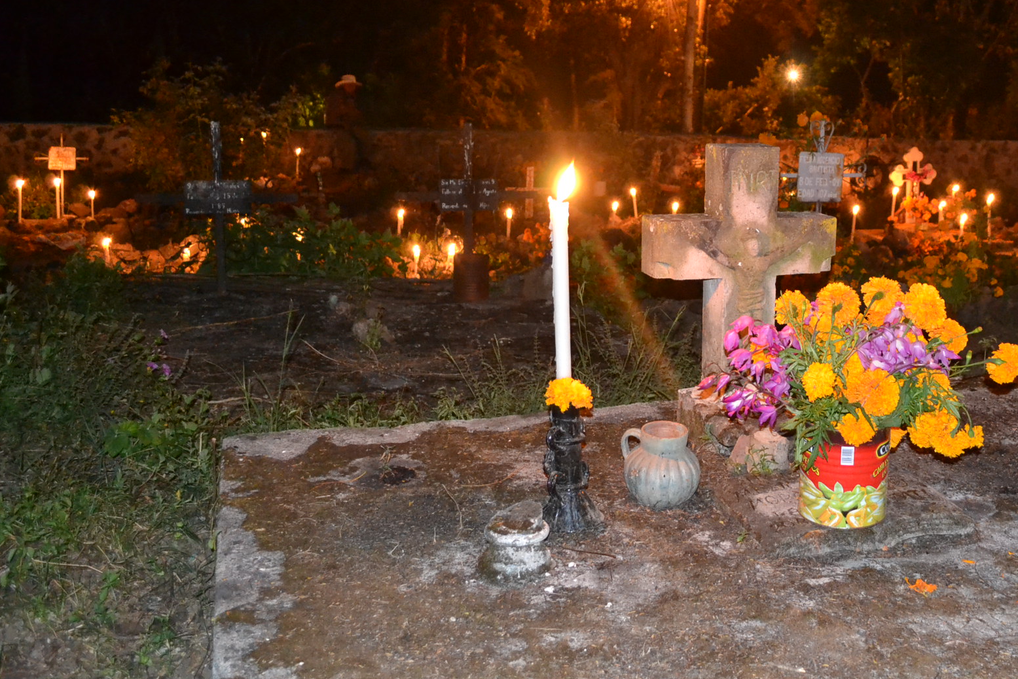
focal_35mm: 40
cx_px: 744
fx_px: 1131
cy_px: 254
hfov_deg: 46.9
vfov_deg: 33.2
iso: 3200
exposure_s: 1/10
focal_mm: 18
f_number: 3.5
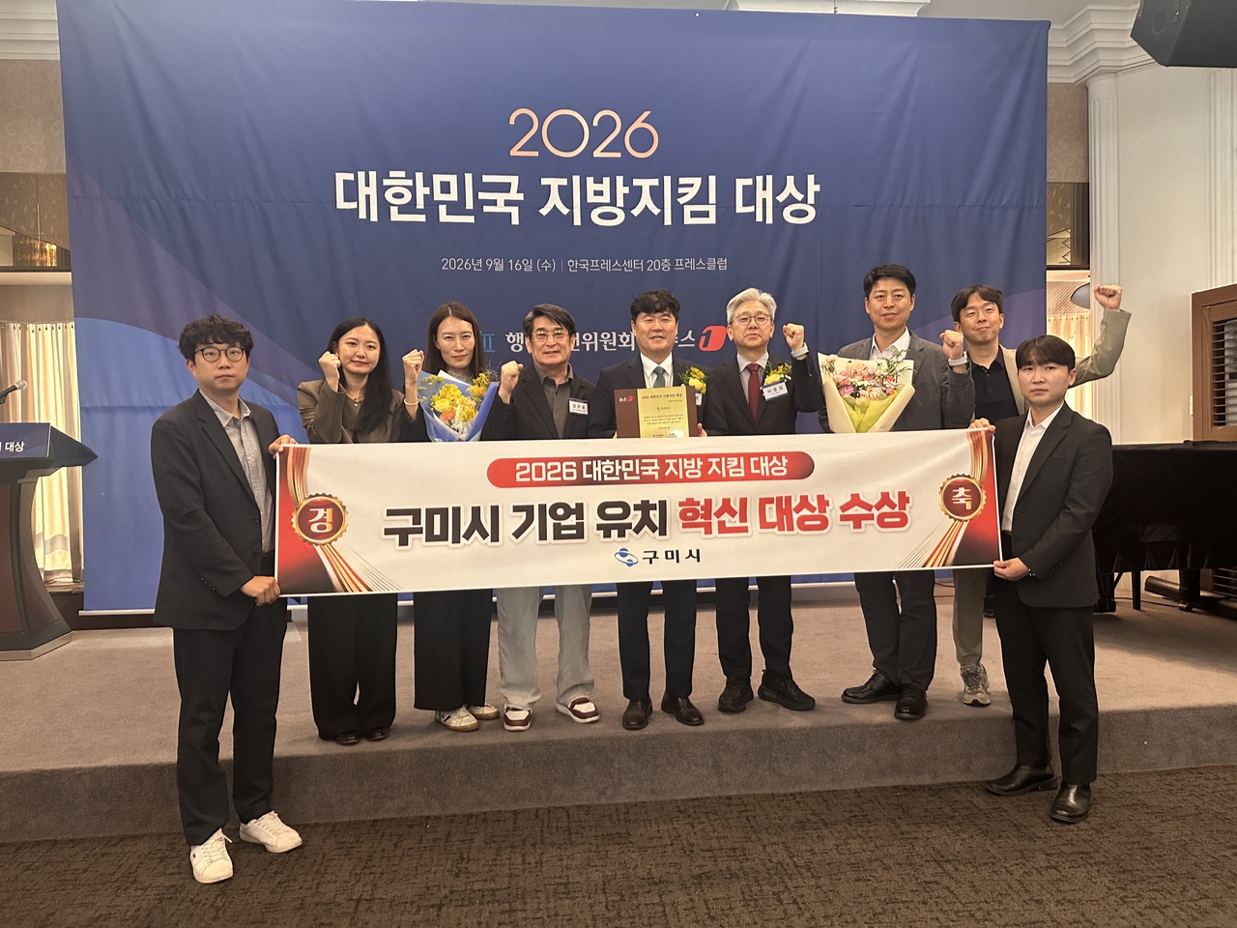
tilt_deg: -1.3
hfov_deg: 71.6
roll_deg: +1.0
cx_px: 618
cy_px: 464
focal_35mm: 24
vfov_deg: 56.8
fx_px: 858
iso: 400
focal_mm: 6.86
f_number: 1.78
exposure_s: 1/44
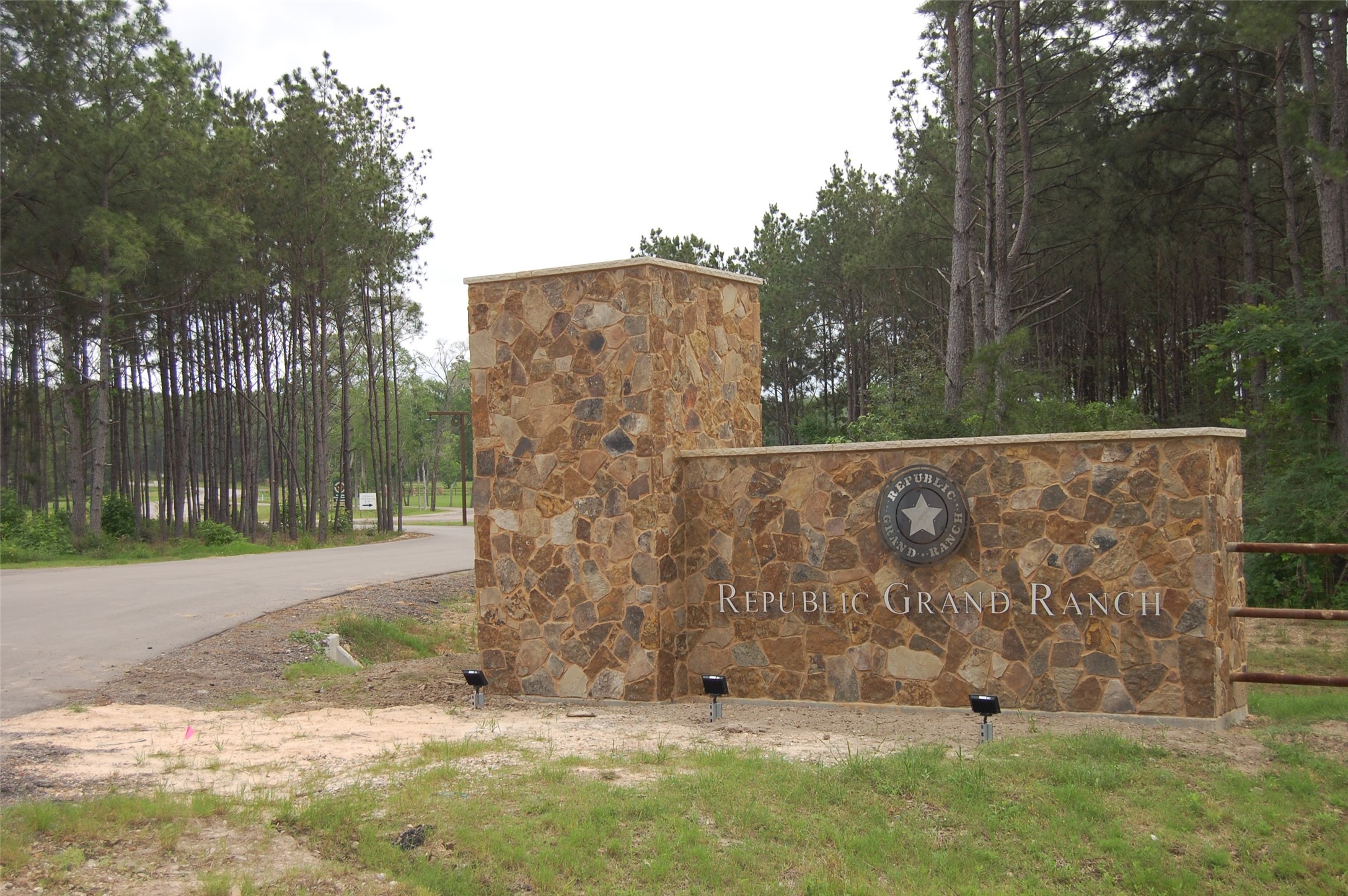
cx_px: 674
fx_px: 1683
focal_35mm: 45
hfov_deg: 43.6
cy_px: 448
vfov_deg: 29.8
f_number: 5.6
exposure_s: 1/500
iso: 220
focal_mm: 30
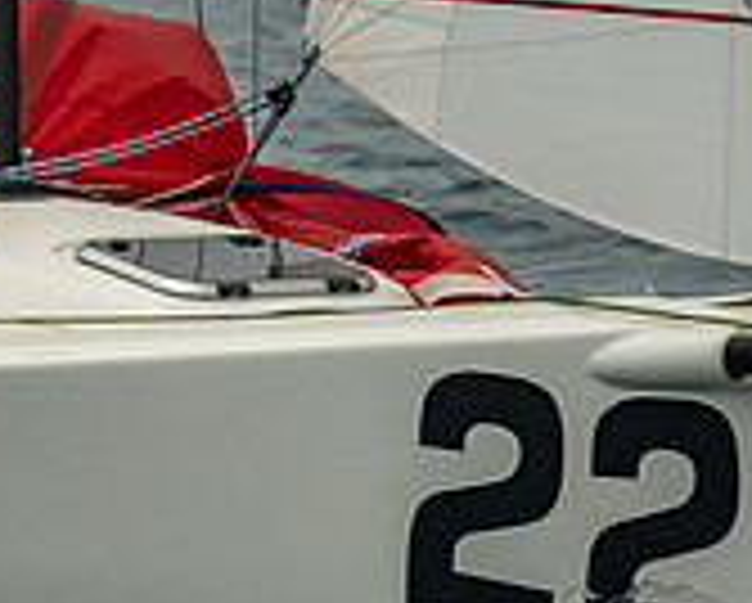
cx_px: -414
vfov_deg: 2.4
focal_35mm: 651
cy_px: -169
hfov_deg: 3.0
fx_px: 14506
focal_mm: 200
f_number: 9
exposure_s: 1/3200
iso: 800
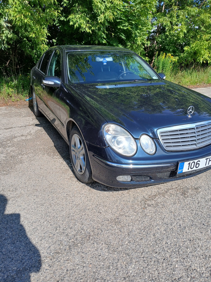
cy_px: 141
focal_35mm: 26
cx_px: 106
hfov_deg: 53.1
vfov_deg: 67.3
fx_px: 211
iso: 20
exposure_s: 1/457
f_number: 1.8
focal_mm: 3.98
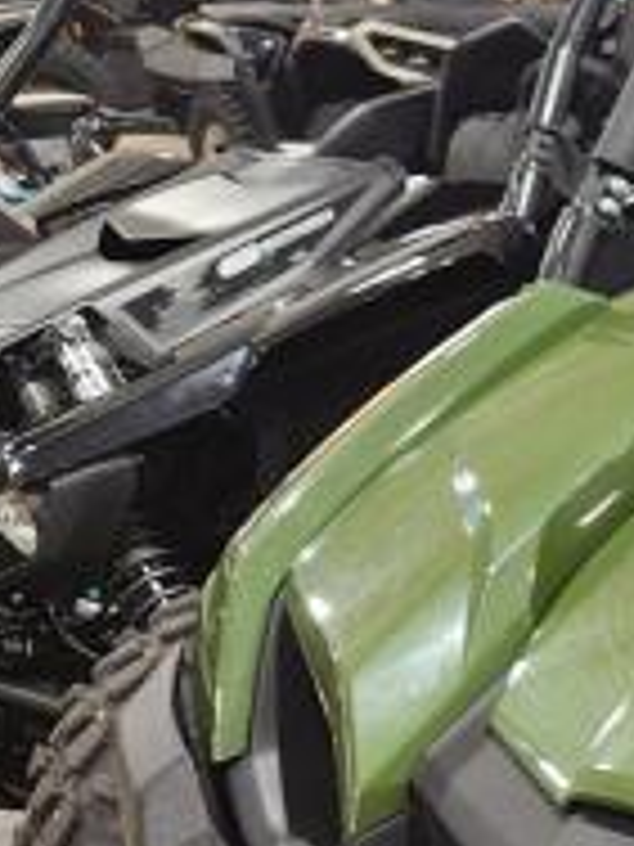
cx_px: 1403
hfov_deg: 12.6
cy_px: 724
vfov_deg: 19.7
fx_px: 2393
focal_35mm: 98
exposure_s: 1/120
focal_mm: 5.4
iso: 400
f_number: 1.8
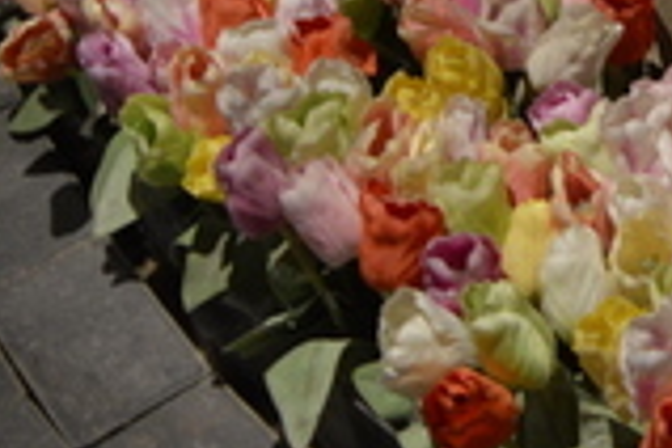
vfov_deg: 9.0
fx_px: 2538
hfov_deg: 12.8
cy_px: -655
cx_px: 1416
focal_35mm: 136
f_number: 3.5
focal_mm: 18
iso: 500
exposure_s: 1/15
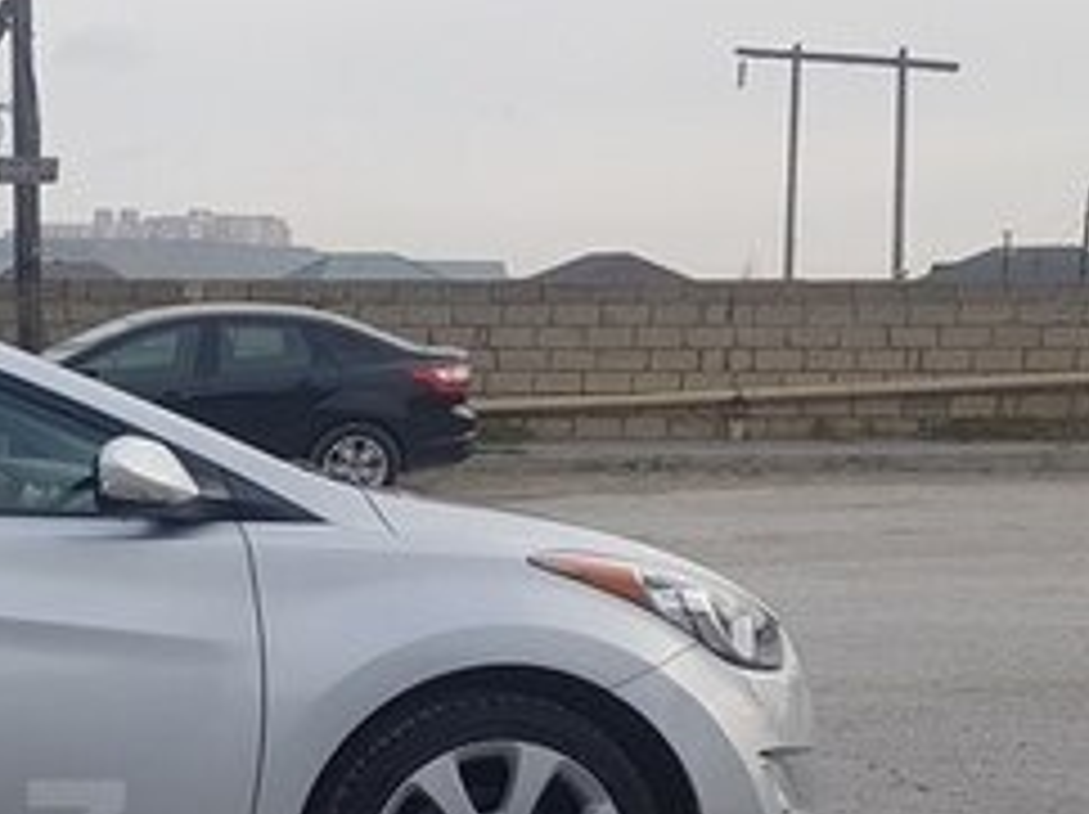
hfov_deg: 24.0
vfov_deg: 19.9
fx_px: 2231
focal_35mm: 71
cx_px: -333
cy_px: 848
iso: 40
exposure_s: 1/724
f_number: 1.7
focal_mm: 4.2
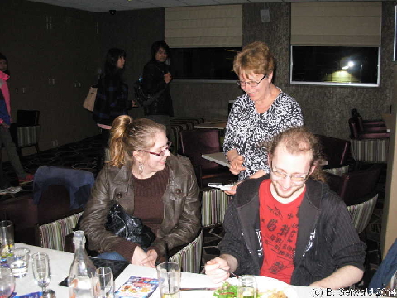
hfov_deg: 49.0
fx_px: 436
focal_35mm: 38
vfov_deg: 37.7
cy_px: 149
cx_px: 198
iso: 366
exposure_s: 1/148
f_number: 2.9
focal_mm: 6.3
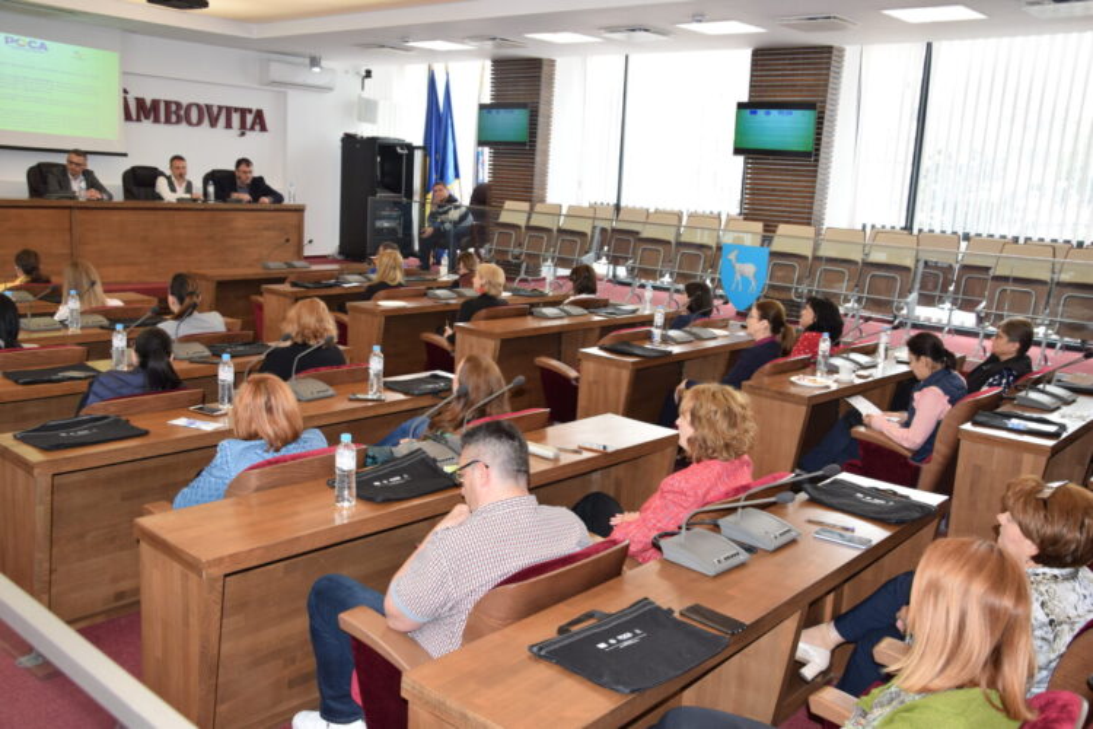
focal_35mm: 33
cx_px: 546
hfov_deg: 57.2
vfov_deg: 40.0
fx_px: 1002
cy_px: 364
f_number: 5.6
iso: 800
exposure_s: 1/125
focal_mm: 22
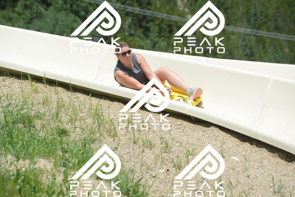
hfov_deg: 10.5
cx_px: 148
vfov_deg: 7.0
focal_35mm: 195
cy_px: 98
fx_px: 1598
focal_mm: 195
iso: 200
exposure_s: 1/640
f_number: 6.3
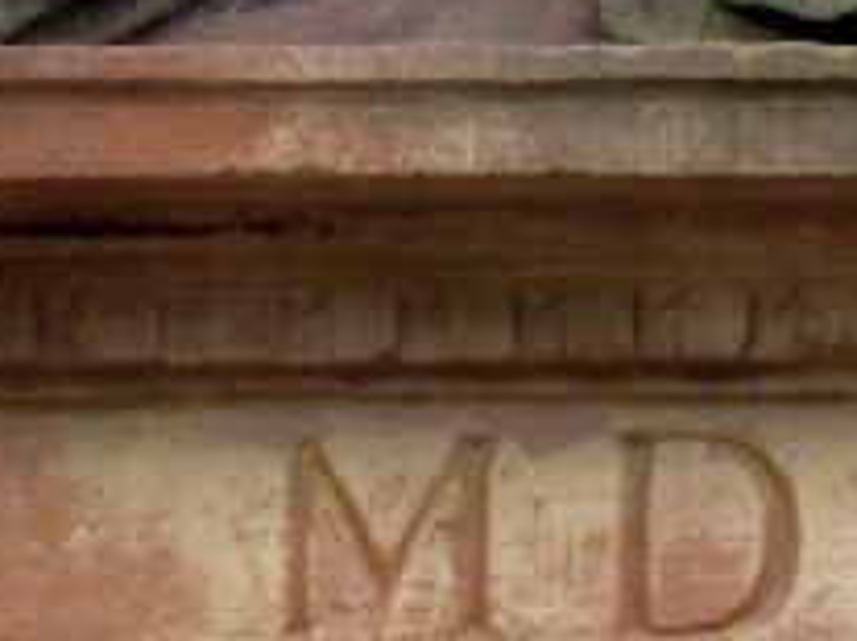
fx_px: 14450
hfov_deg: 3.4
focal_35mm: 584
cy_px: -368
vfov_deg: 2.5
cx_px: 1163
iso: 400
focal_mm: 24.4
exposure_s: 1/60
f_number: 5.4
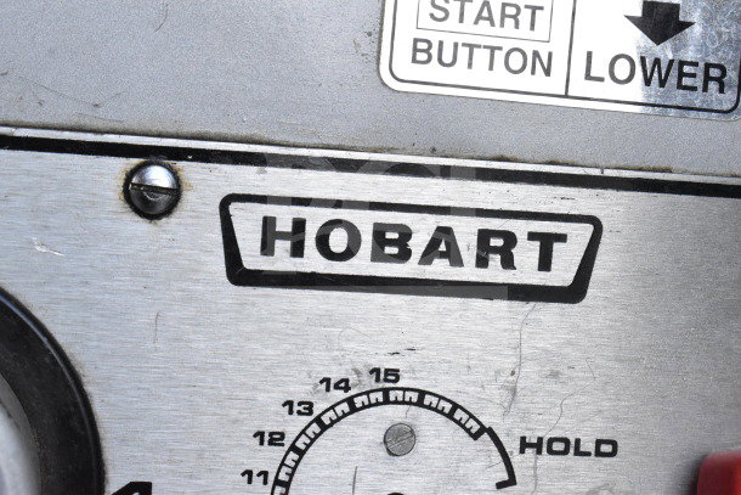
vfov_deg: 16.6
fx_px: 1698
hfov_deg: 24.6
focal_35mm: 82
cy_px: 248
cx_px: 370
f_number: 14
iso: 6400
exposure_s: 1/800
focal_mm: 55
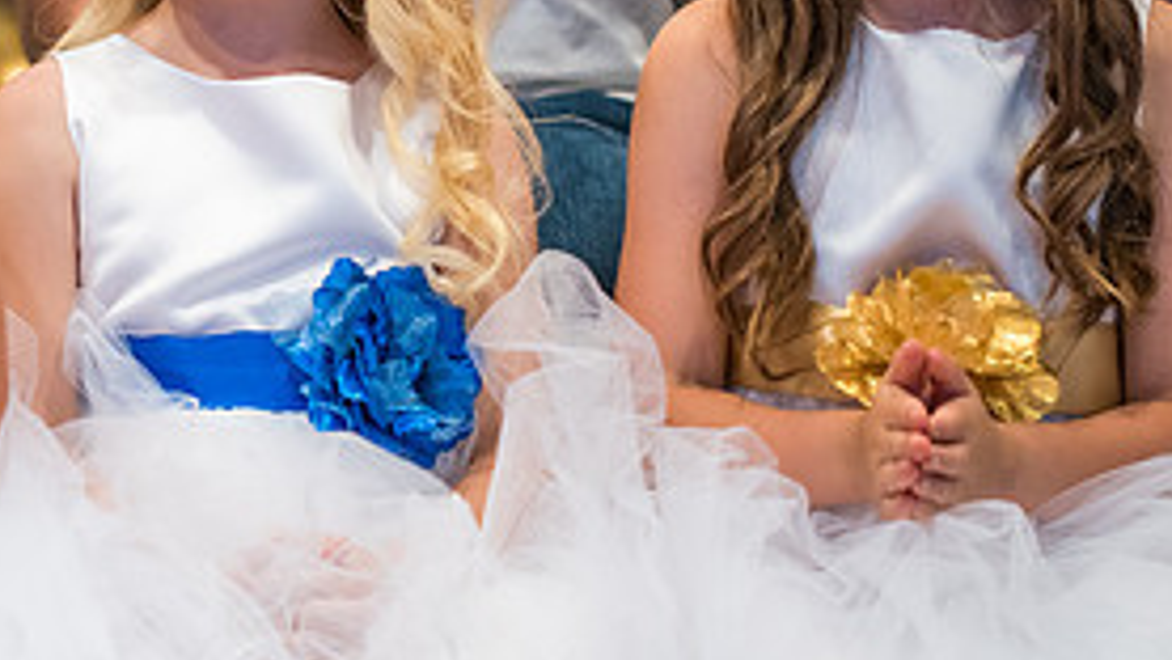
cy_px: -133
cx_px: 279
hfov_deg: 9.8
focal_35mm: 219
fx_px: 6808
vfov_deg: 5.5
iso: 1600
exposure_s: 1/125
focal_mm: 100
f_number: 2.8
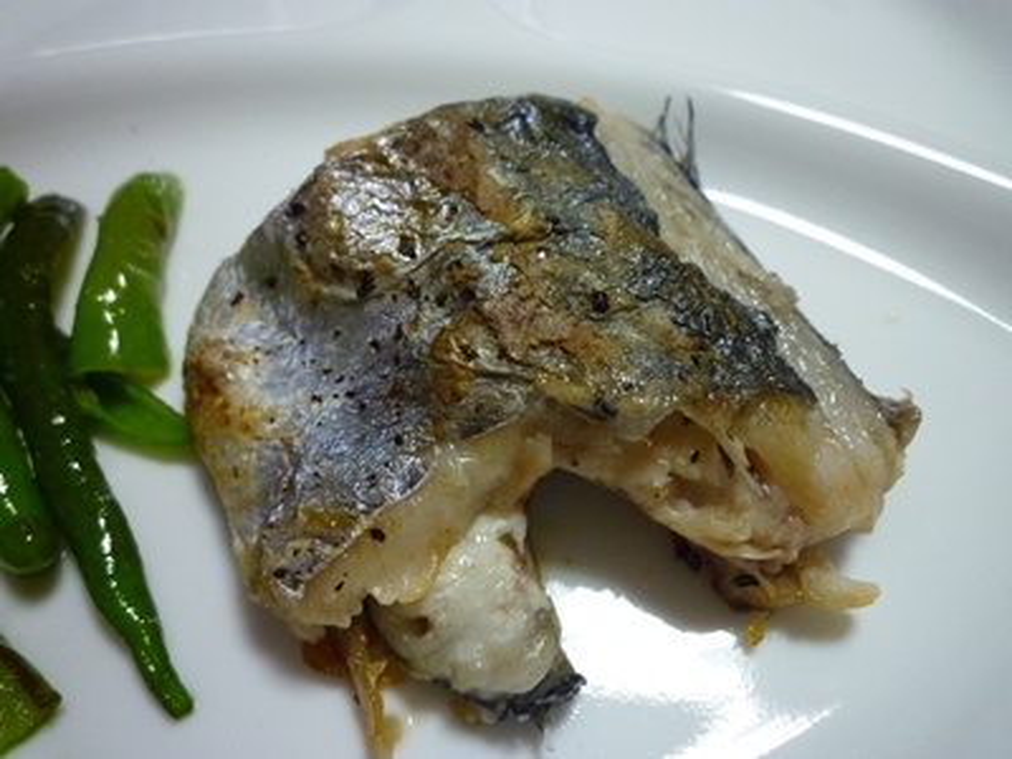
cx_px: 506
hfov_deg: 69.4
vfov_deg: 54.9
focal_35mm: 25
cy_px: 380
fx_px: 731
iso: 400
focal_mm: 4.4
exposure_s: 1/30
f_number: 2.8
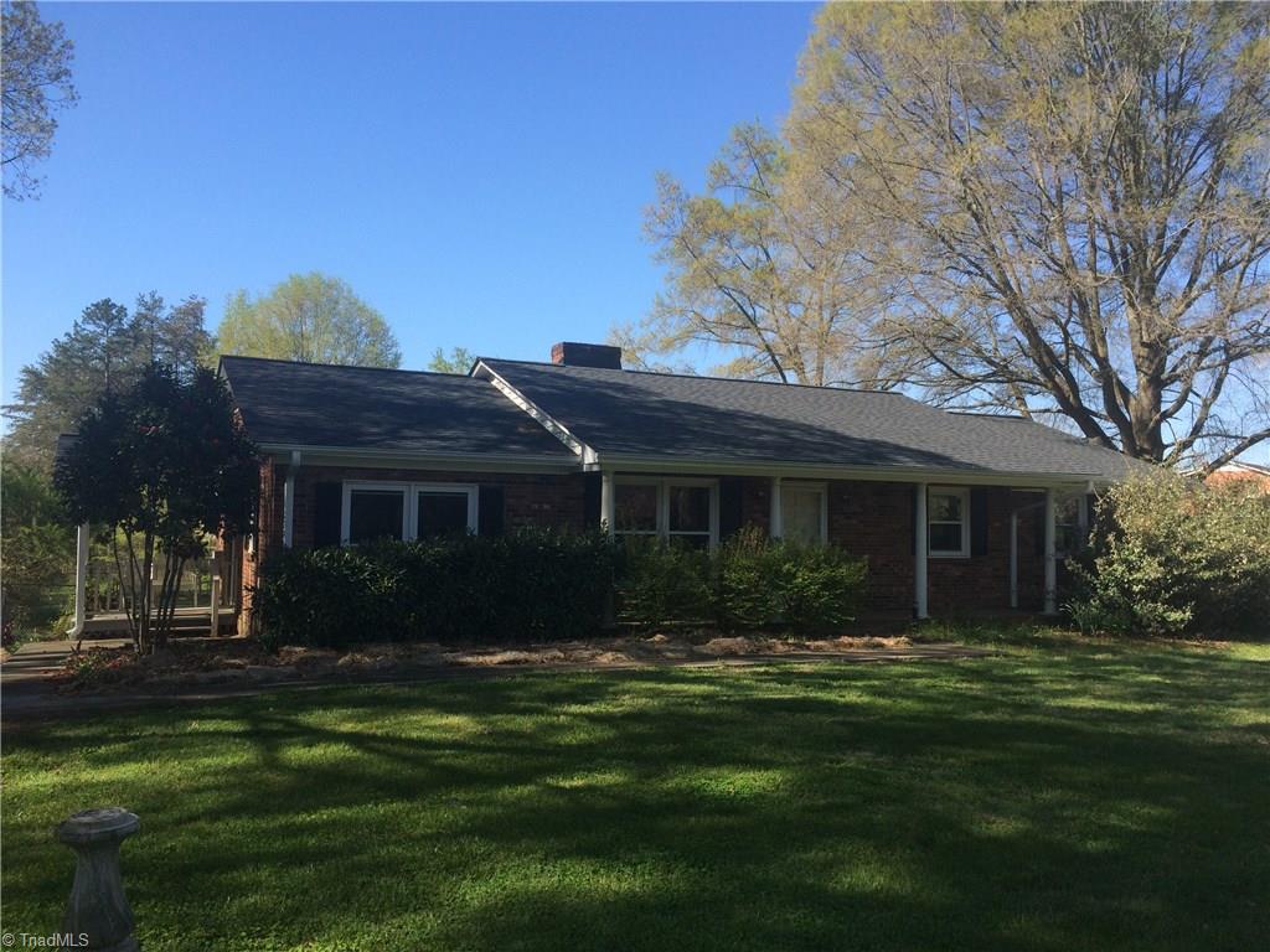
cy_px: 476
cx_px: 635
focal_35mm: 29
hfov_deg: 61.7
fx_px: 1064
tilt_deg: +2.8
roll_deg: +1.4
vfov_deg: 48.2
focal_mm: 4.15
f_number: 2.2
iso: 32
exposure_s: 1/1109
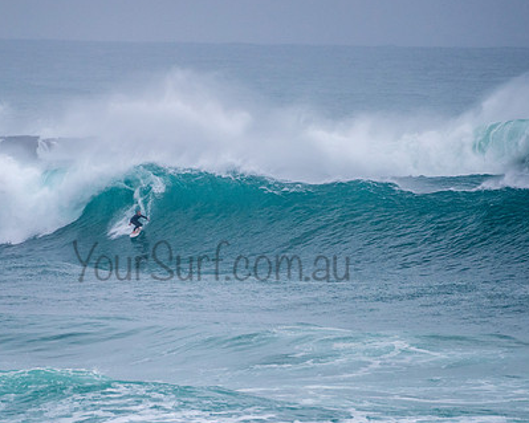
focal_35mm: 836
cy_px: 230
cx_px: 194
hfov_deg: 2.3
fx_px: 13086
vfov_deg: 1.9
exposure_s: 1/1250
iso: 560
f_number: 5.6
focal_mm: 500
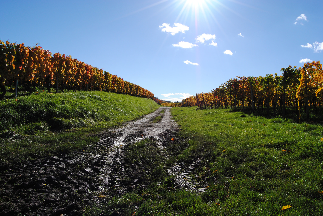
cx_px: 162
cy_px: 108
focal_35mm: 27
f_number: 16
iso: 200
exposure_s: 1/200
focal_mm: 18
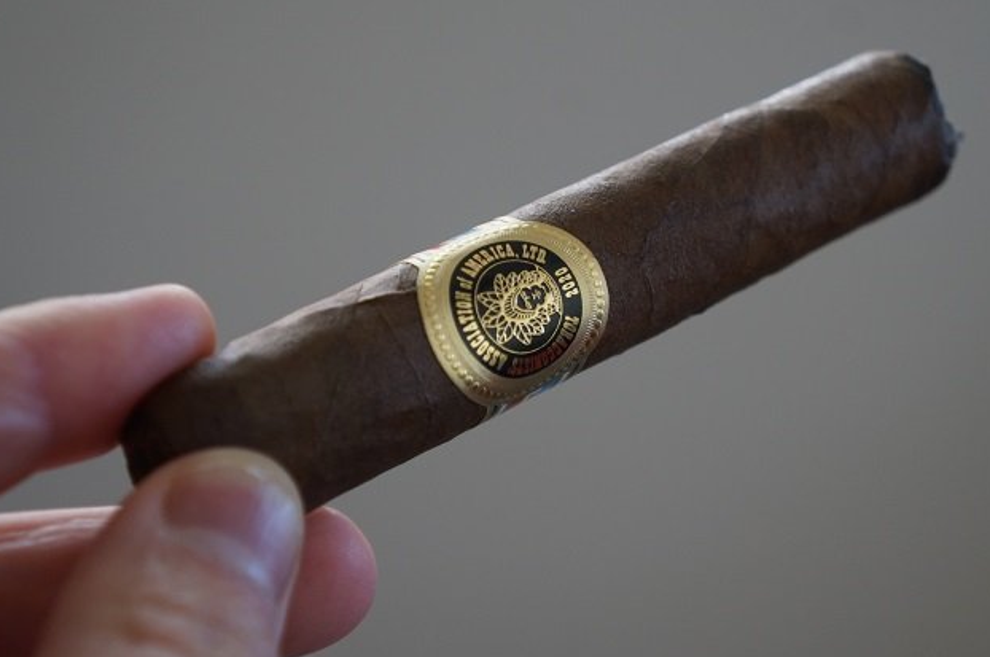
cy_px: 305
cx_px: 538
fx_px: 1993
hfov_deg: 27.9
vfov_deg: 18.7
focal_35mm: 73
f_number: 4.5
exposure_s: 1/80
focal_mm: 43
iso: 500
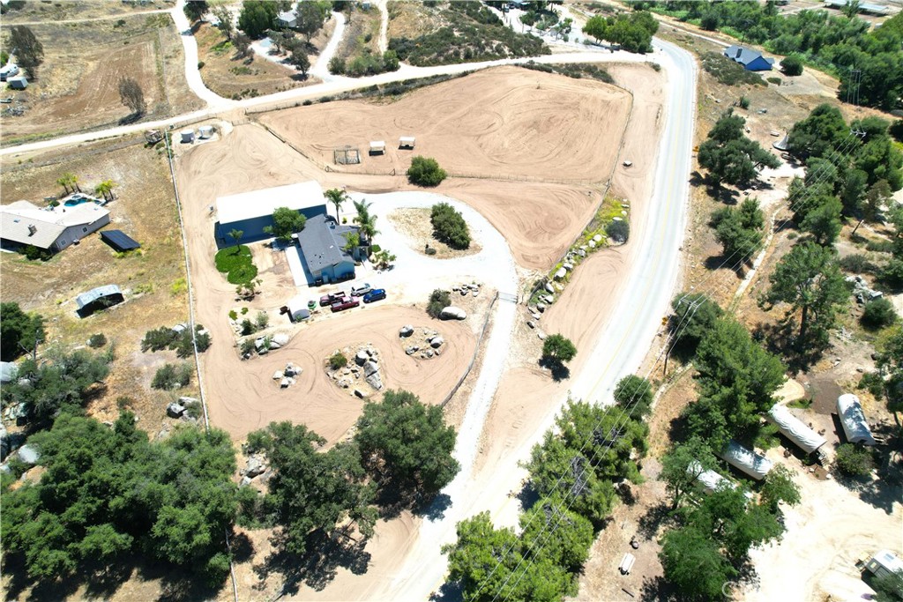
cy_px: 301
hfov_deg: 78.6
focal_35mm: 22
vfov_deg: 57.2
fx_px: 552
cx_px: 452
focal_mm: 8.38
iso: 110
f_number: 2.8
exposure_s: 1/1600
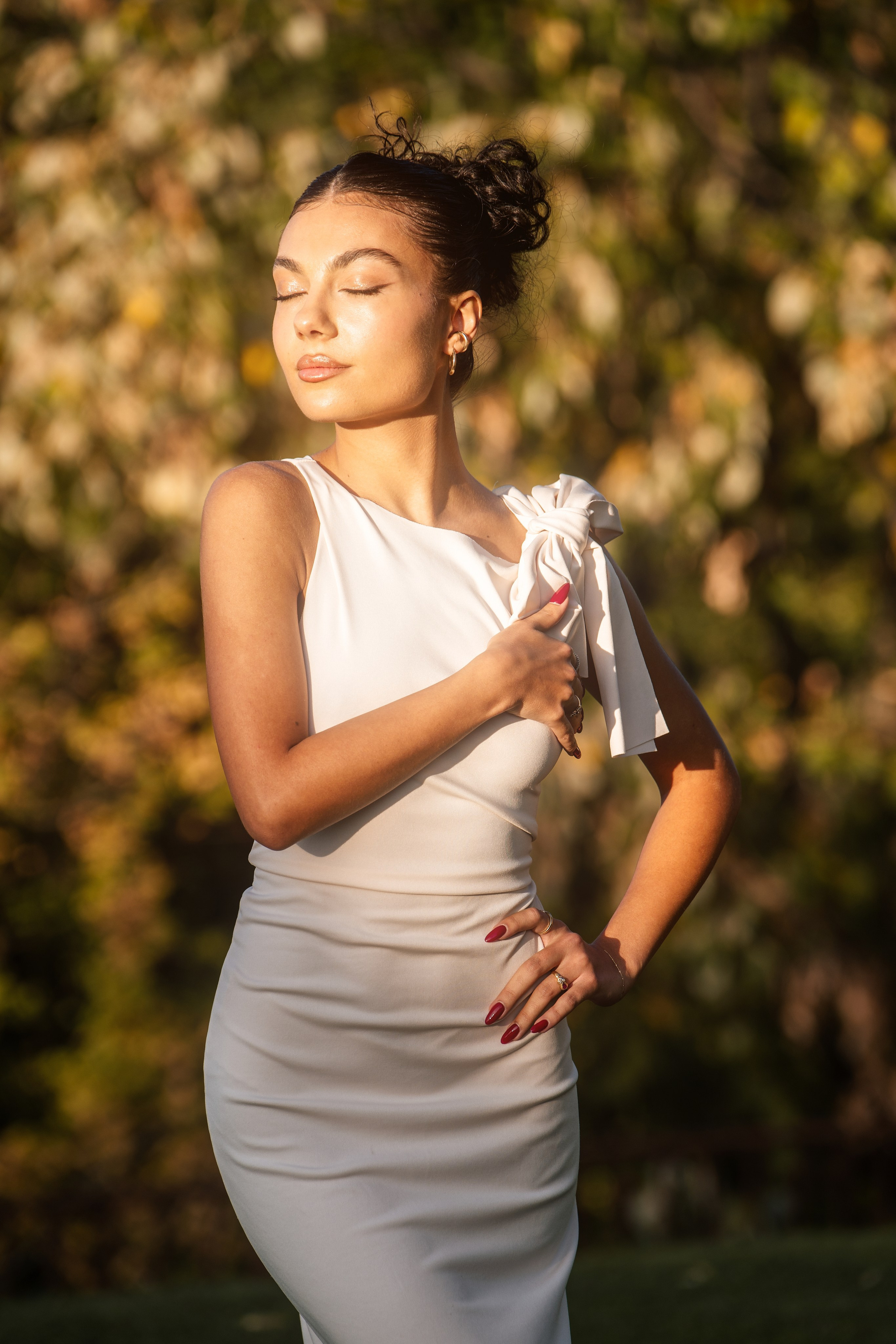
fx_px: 5600
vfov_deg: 13.7
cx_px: 448
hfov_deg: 9.1
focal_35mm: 150
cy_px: 672
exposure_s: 1/800
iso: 125
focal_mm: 150
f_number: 3.5
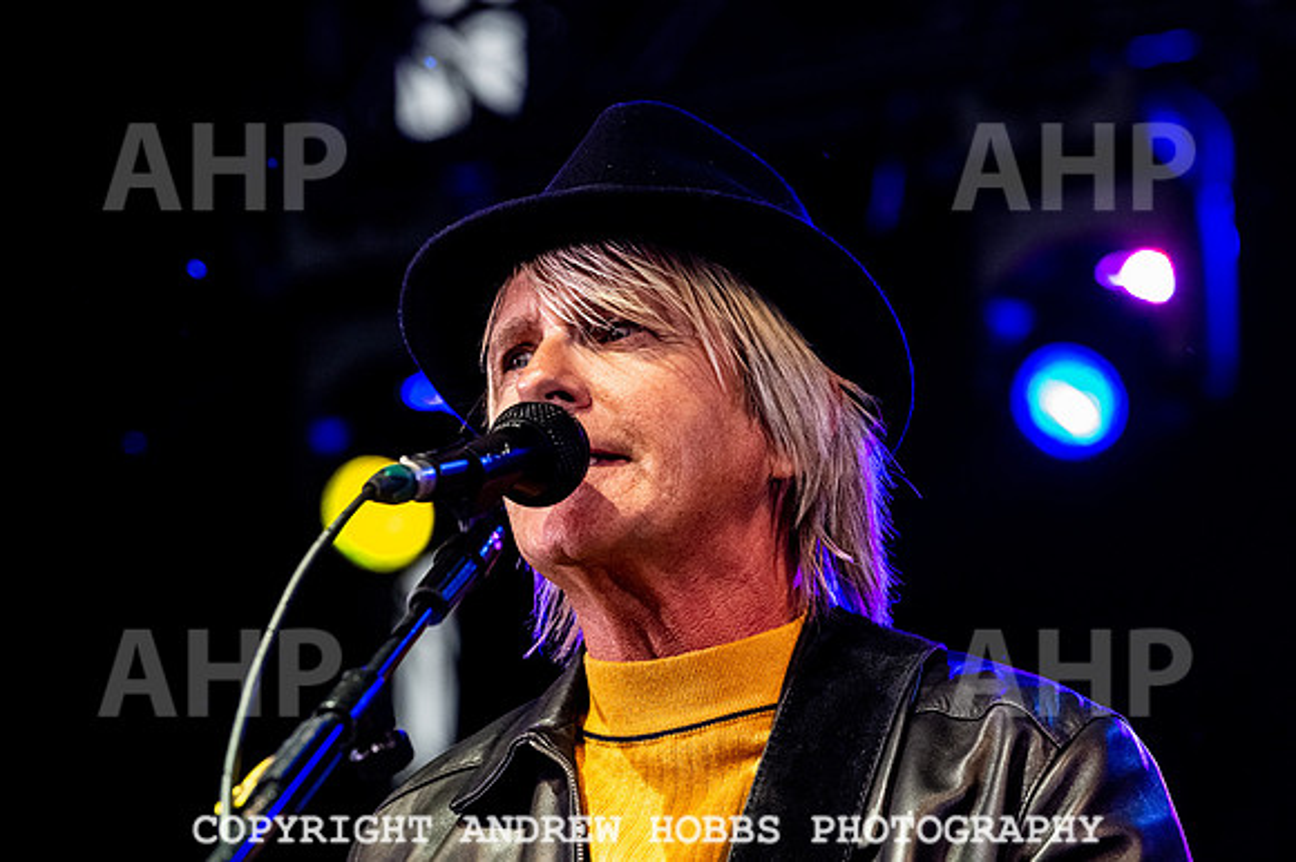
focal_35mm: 200
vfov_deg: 6.9
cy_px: 431
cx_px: 648
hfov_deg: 10.3
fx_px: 7196
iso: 6400
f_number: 5.6
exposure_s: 1/640
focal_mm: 200
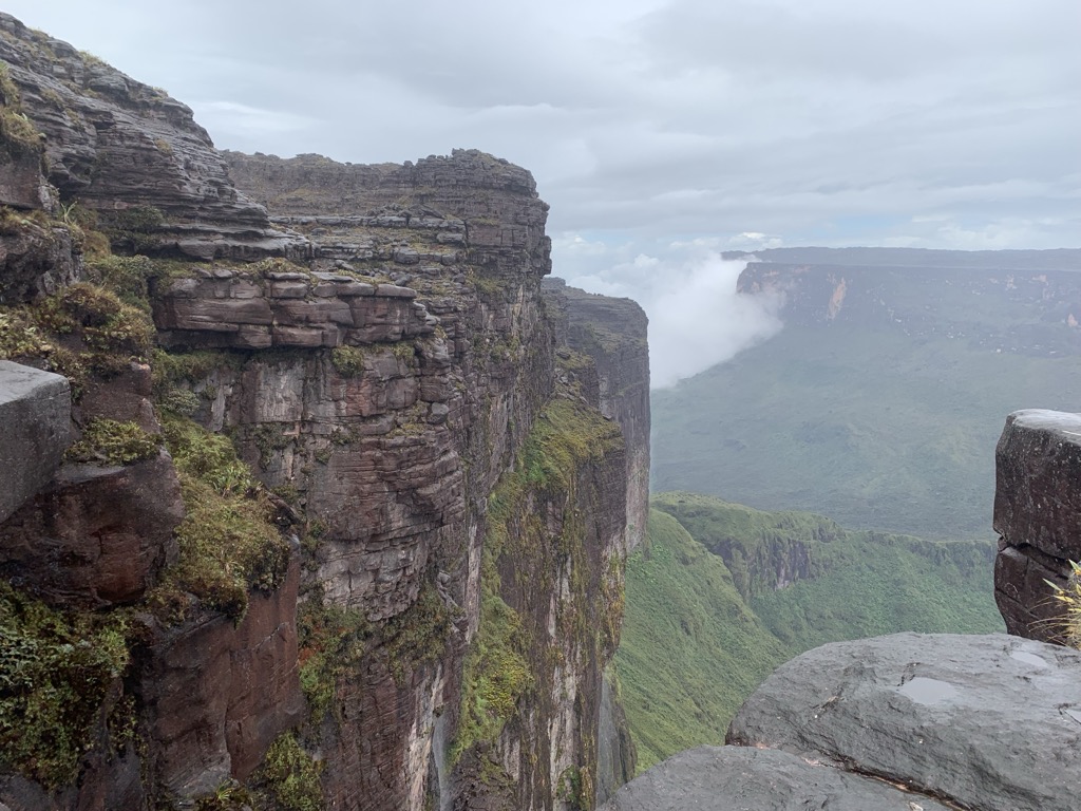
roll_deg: -0.8
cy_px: 406
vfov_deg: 53.1
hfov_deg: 67.3
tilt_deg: -9.4
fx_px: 812
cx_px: 540
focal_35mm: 26
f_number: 1.8
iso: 25
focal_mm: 4.25
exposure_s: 1/1916
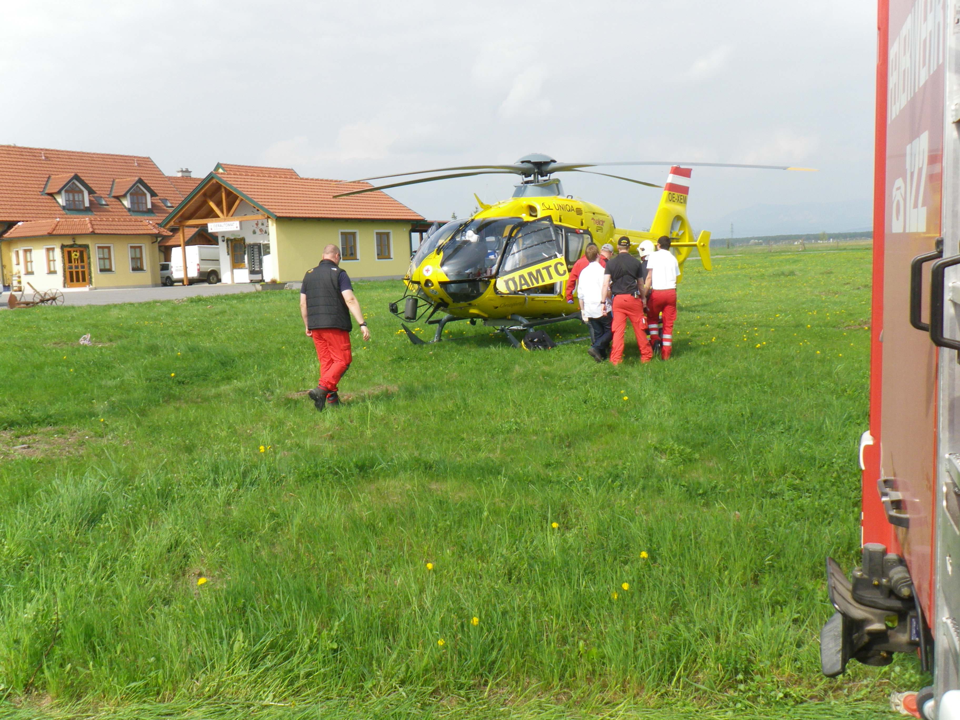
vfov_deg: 40.7
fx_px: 971
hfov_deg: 52.6
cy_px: 360
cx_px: 480
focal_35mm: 35
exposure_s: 1/160
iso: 64
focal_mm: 6.2
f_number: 6.3
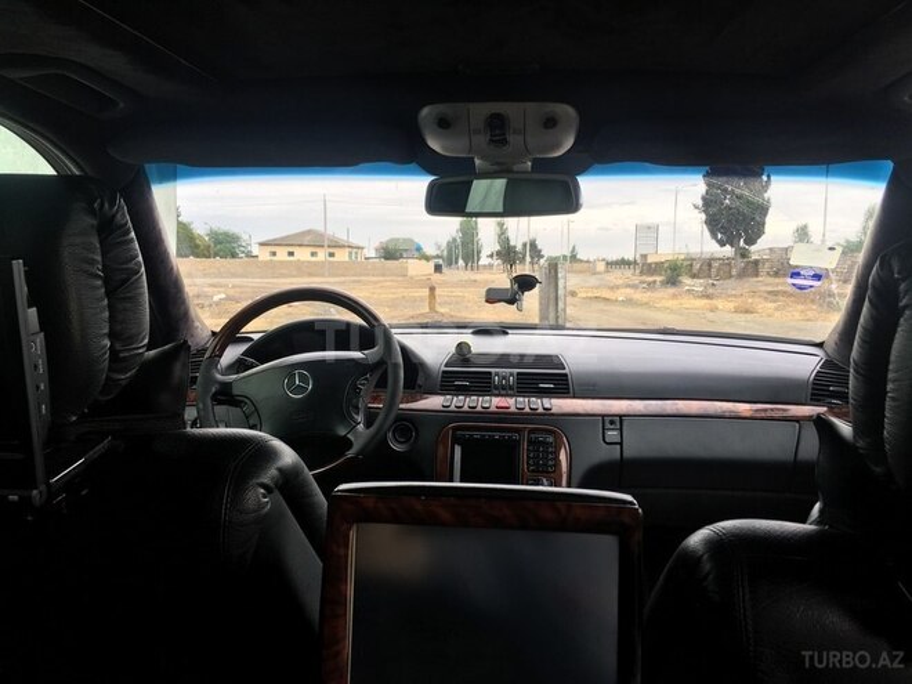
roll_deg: -0.7
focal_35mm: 29
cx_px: 456
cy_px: 342
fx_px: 764
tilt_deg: -2.8
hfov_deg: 61.7
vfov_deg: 48.2
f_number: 2.2
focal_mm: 4.15
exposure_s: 1/100
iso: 25
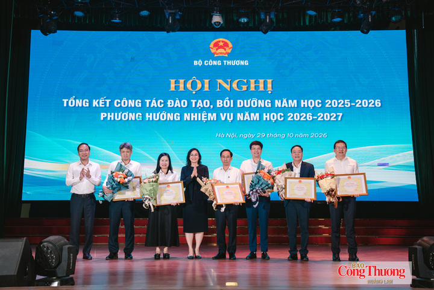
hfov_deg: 50.7
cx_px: 217
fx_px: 458
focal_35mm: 38
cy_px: 145
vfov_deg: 35.1
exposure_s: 1/100
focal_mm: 38
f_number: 4.5
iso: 320
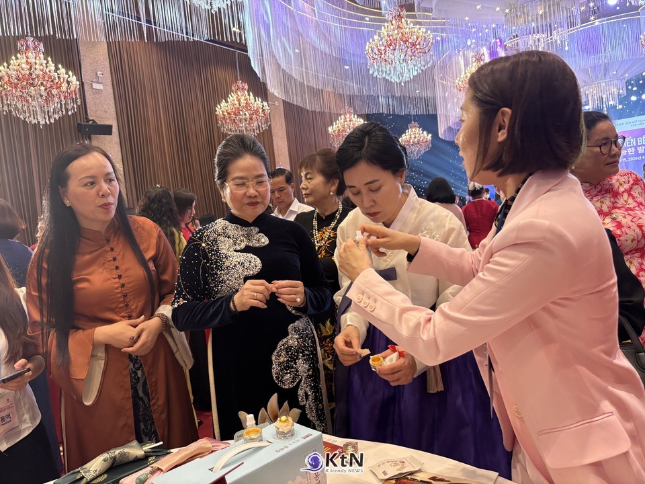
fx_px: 484
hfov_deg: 67.3
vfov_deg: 53.1
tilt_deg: -2.3
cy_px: 242
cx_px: 322
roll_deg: +6.0
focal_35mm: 26
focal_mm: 5.96
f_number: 1.6
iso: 160
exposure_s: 1/50
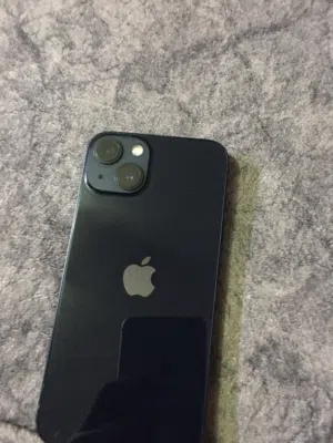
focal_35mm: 29
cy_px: 222
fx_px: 372
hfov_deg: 48.2
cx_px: 166
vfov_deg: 61.7
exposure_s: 1/4
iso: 250
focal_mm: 4.15
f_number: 2.2
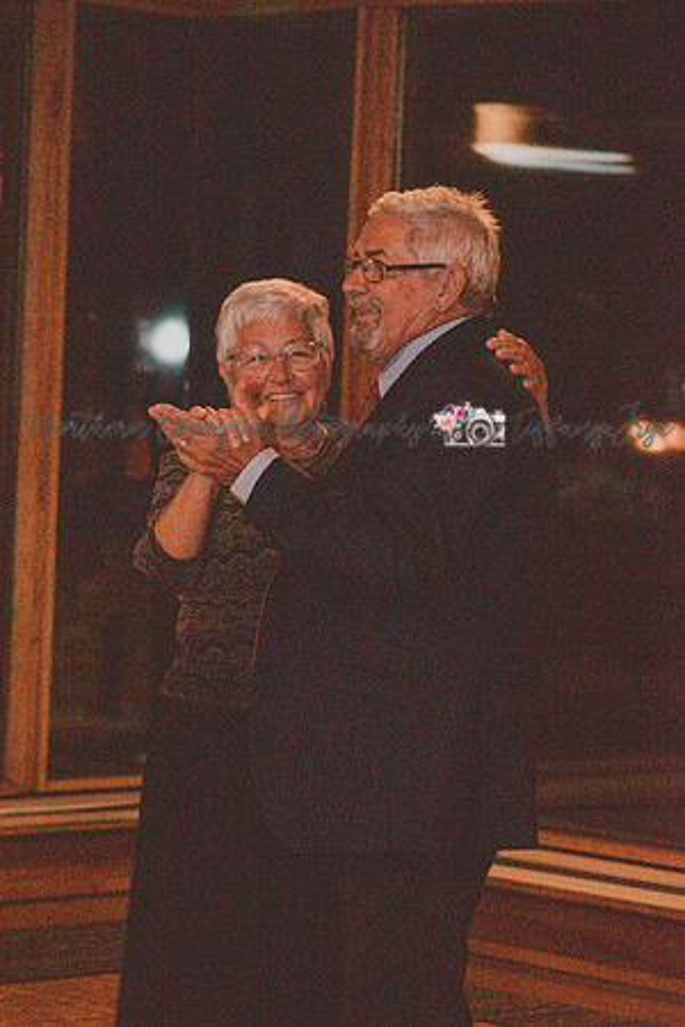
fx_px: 4195
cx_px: 342
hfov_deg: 9.3
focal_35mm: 147
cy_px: 514
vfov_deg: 14.0
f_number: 4.8
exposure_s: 1/60
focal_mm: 98
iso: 6400
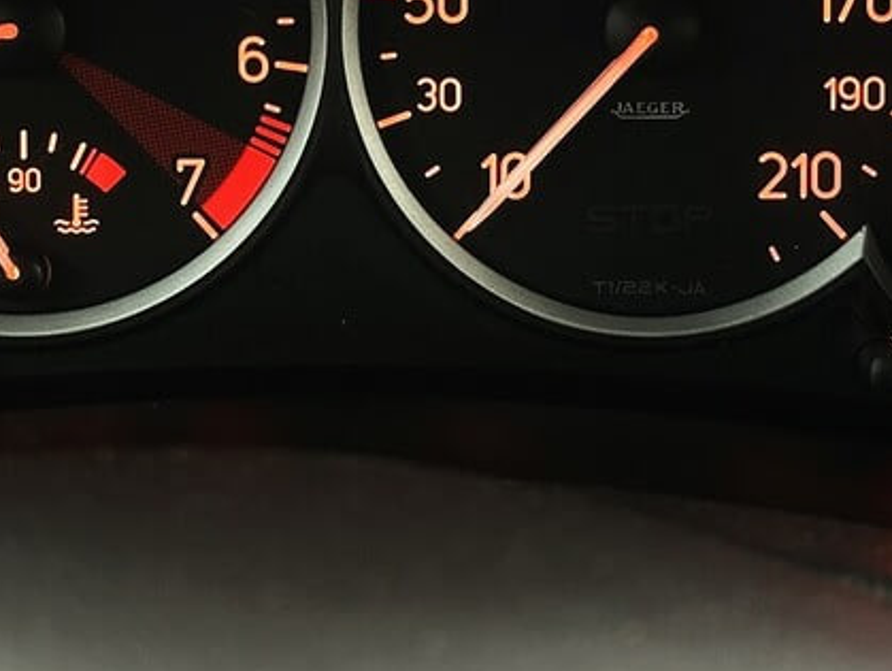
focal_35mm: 103
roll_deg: -0.3
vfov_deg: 14.1
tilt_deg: -21.9
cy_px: -14
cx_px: 345
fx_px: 2656
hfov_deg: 19.0
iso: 250
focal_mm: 6.86
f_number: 1.78
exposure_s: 1/33
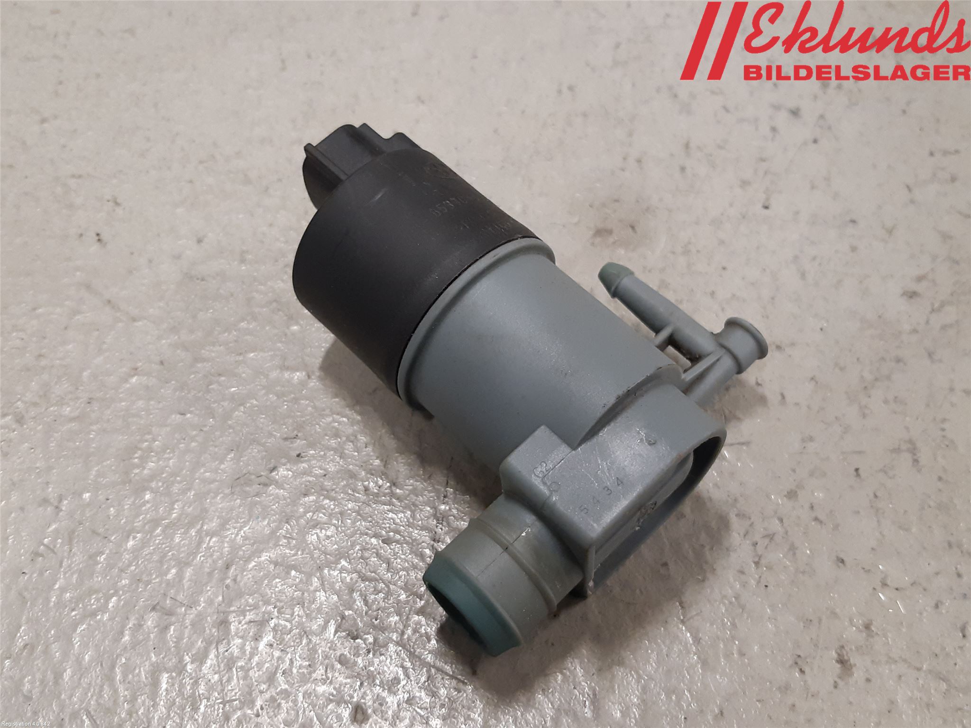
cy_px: 364
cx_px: 486
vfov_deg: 53.1
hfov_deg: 67.3
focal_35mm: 26
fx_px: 729
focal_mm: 3.93
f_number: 1.7
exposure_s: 1/50
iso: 160
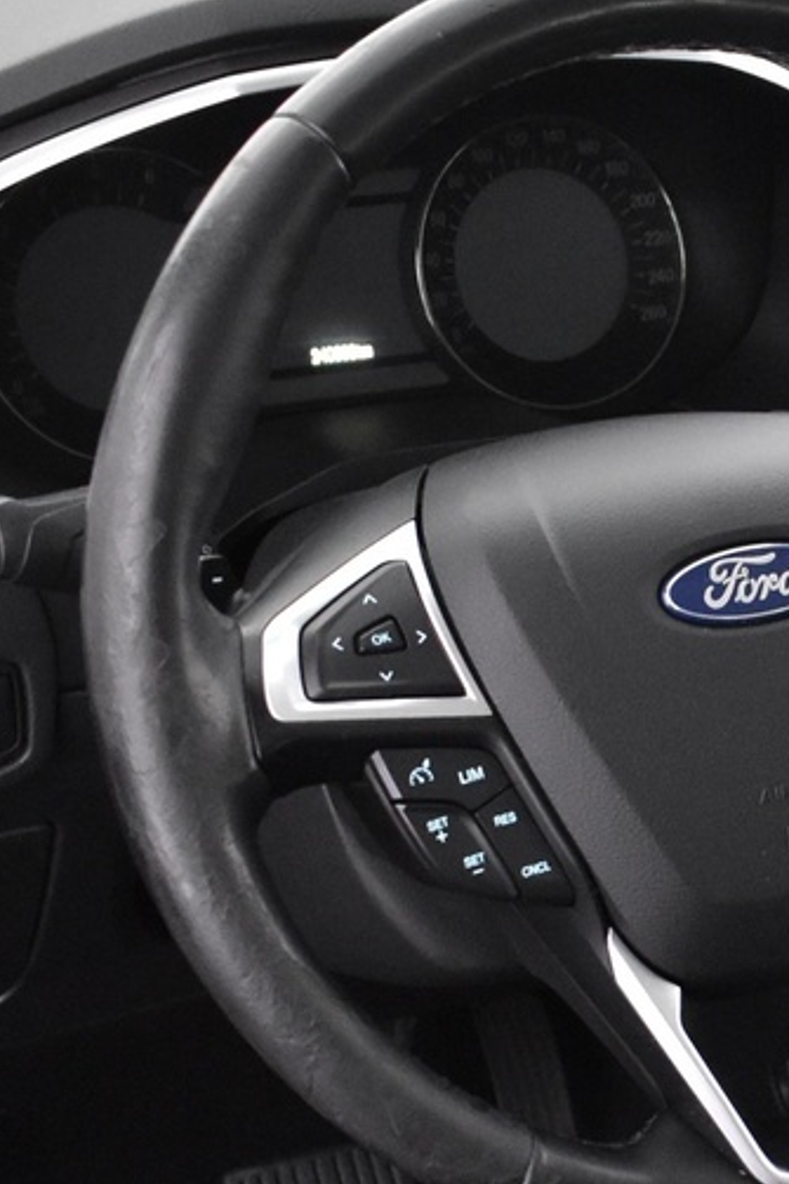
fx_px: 2862
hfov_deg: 15.2
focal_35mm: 87
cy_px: 1099
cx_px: 930
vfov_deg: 22.7
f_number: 3.5
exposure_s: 1/25
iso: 3200
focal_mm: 18
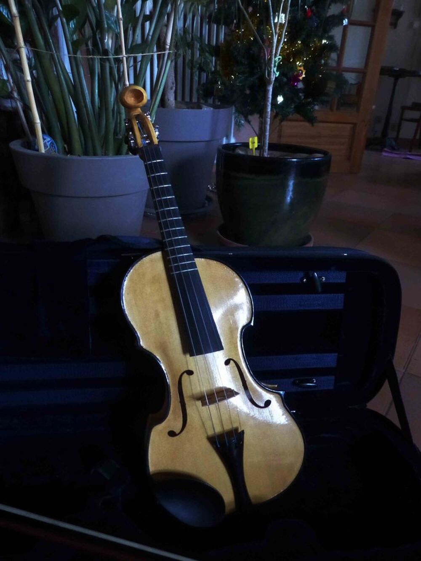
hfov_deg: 53.1
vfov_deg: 67.3
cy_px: 280
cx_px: 210
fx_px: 422
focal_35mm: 26
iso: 800
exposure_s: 1/10
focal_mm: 4.5
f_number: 2.8
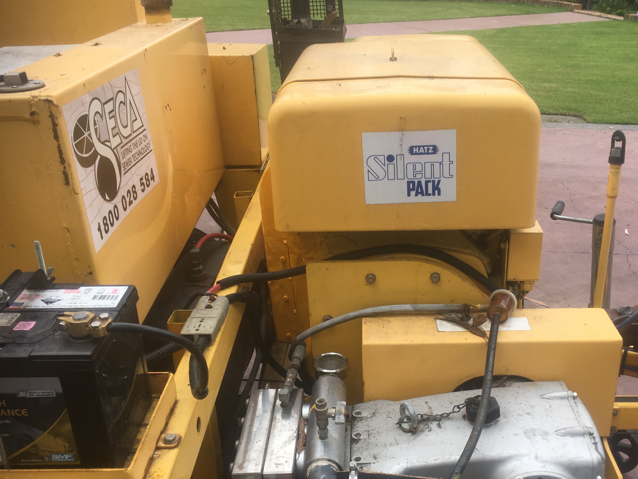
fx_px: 700
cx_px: 383
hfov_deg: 48.7
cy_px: 275
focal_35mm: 38
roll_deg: +0.8
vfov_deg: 37.6
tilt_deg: -24.5
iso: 25
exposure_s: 1/686
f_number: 2.2
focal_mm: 4.15
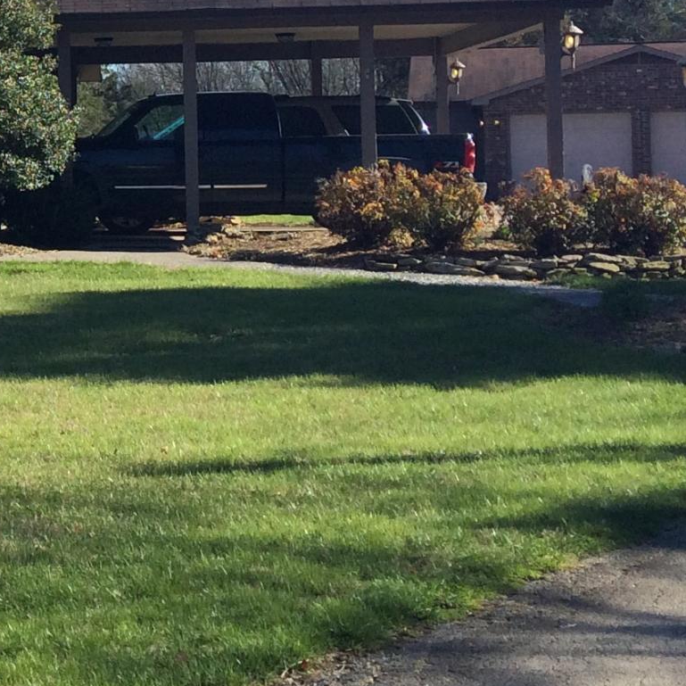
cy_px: 79
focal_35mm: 100
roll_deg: +1.9
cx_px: -458
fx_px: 2242
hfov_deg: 15.5
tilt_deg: +1.6
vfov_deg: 17.2
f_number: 2.2
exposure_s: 1/1026
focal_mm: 4.15
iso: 32
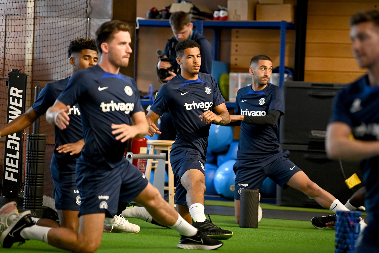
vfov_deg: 8.1
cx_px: 190
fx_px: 1790
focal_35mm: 170
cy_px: 126
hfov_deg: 12.1
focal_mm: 170
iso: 5000
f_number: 2.8
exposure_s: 1/500
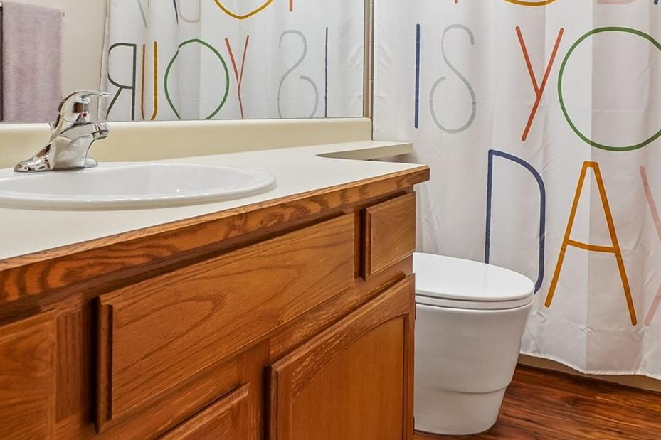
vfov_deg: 41.4
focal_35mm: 31
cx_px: 374
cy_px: 127
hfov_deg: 60.1
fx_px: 569
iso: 320
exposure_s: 1/30
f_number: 8
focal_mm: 12
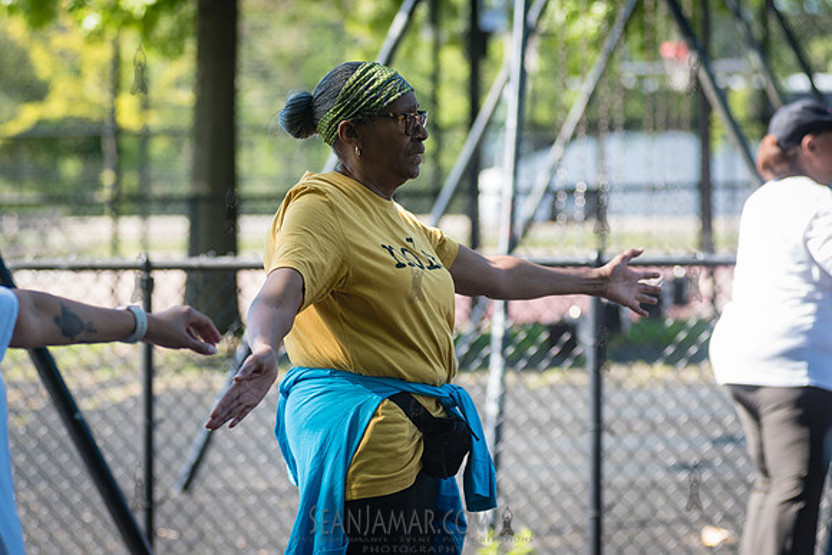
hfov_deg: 13.9
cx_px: 395
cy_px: 269
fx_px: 3404
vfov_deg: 9.3
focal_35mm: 147
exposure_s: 1/500
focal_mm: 112
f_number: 3.5
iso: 200
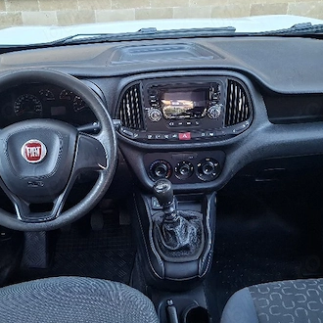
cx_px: 145
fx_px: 391
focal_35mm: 37
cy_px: 153
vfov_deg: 44.9
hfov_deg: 44.9
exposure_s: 1/60.2
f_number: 1.8
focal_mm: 5.54
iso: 250
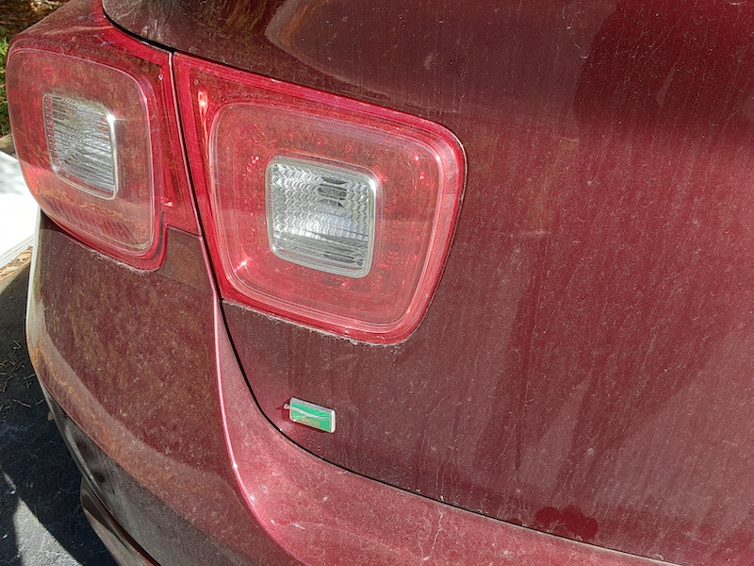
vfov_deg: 51.4
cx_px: 377
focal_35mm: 27
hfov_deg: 65.3
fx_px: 588
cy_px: 283
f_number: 1.9
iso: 40
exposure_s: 1/312
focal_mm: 2.91
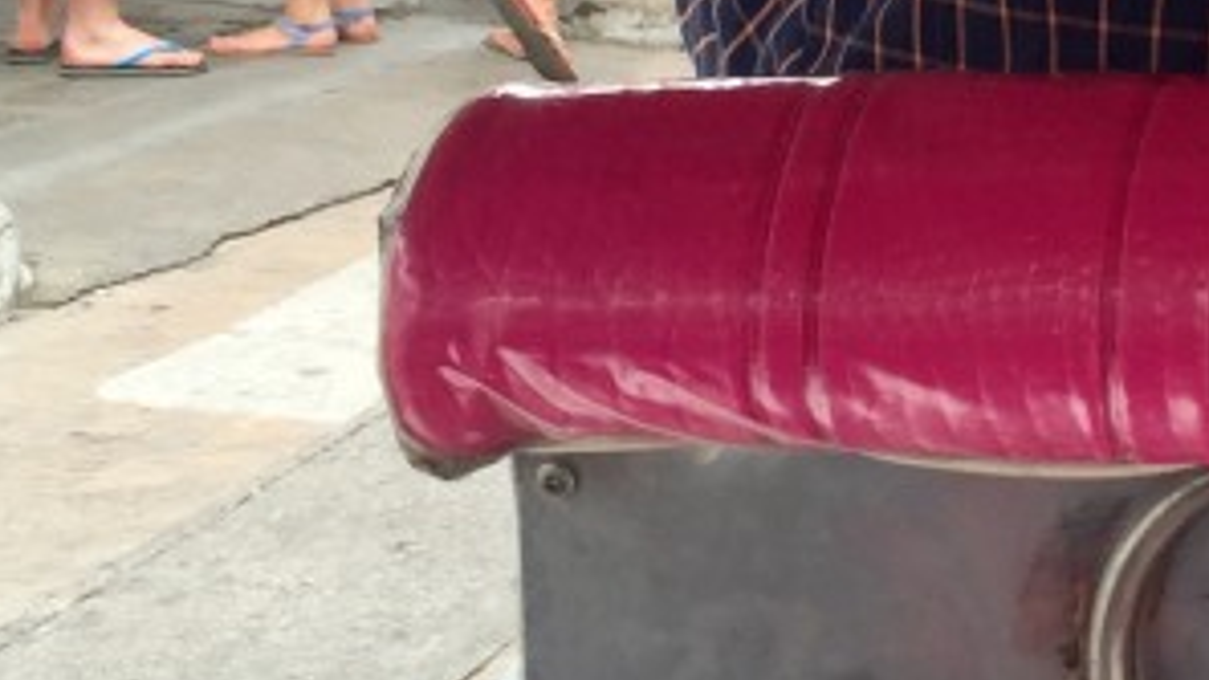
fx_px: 3494
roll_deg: +1.1
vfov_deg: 11.0
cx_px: 1193
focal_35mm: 109
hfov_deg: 19.1
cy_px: -57
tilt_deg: -6.6
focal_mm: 4.15
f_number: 2.2
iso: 32
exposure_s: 1/460
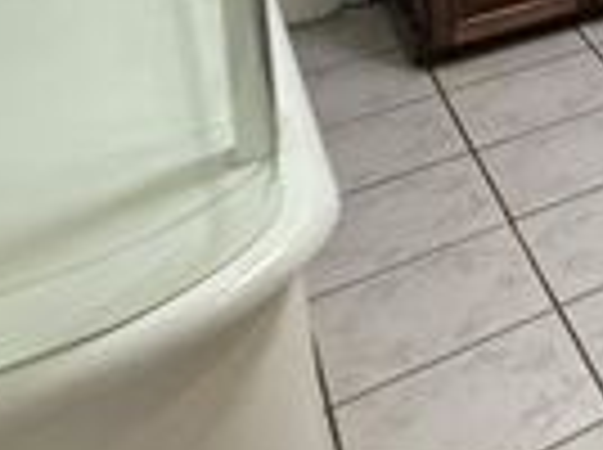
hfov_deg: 18.4
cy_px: -387
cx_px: 1224
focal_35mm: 67
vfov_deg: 17.3
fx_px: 1165
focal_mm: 2.22
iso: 500
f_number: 2.2
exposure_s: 1/60
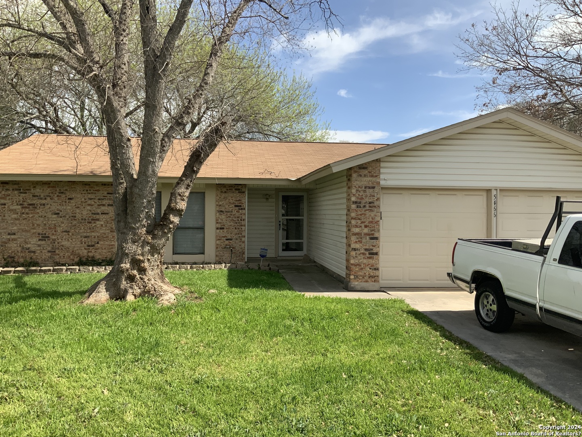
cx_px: 291
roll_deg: -1.7
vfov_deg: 48.2
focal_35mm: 29
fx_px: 488
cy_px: 218
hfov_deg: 61.7
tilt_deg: +0.3
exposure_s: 1/1730
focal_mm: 3
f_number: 1.8
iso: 16
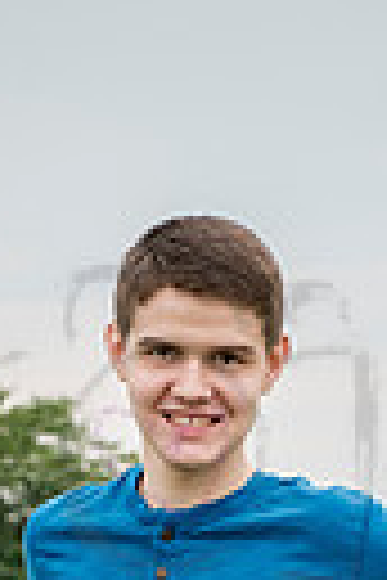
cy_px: 863
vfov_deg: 6.3
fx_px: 5176
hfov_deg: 4.3
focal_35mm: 321
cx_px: 180
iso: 640
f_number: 10
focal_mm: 92
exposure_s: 1/320
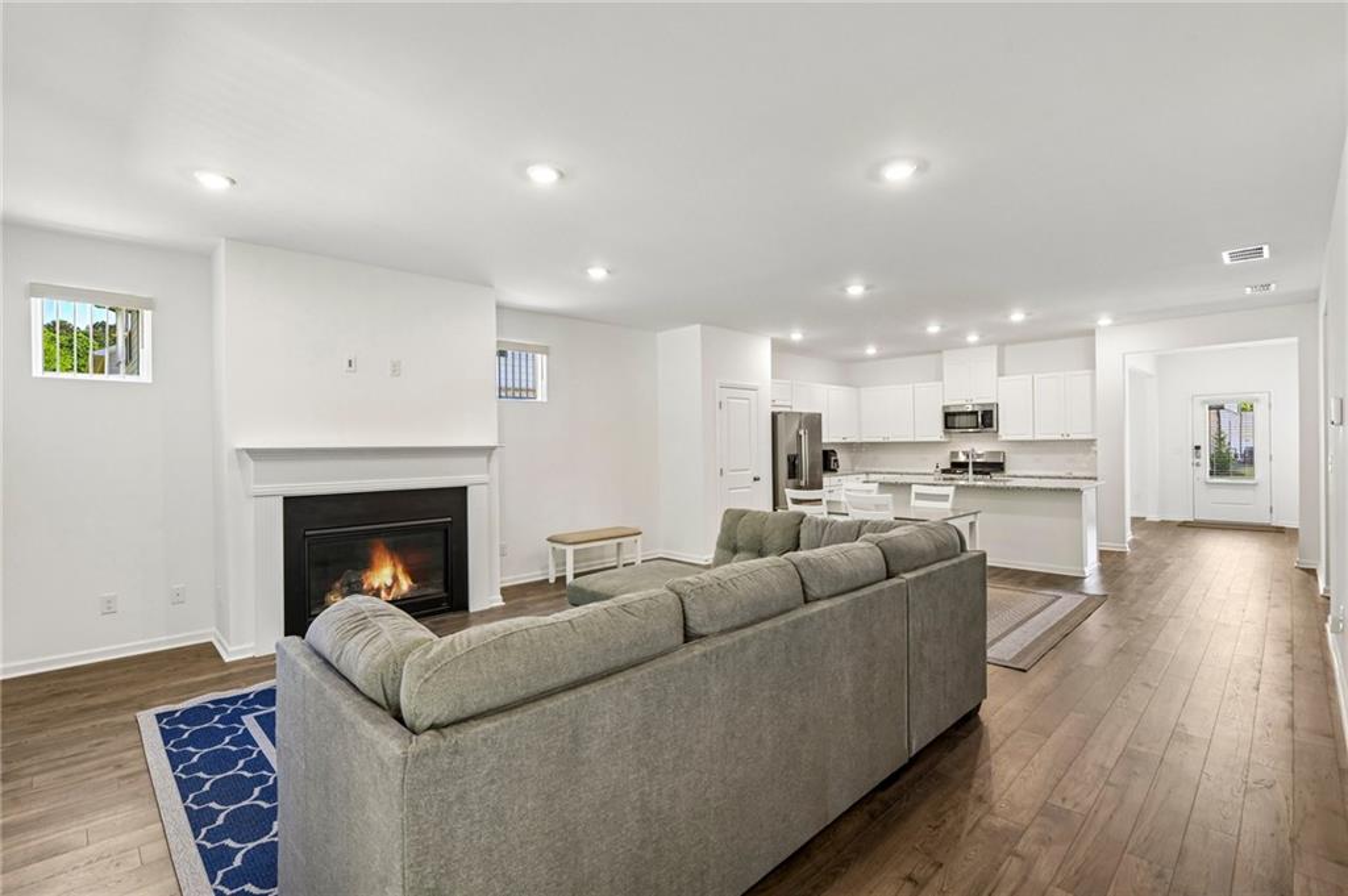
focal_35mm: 16
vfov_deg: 73.7
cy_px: 448
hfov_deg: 96.8
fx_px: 599
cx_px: 674
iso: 400
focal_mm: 16
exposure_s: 1/10
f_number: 10
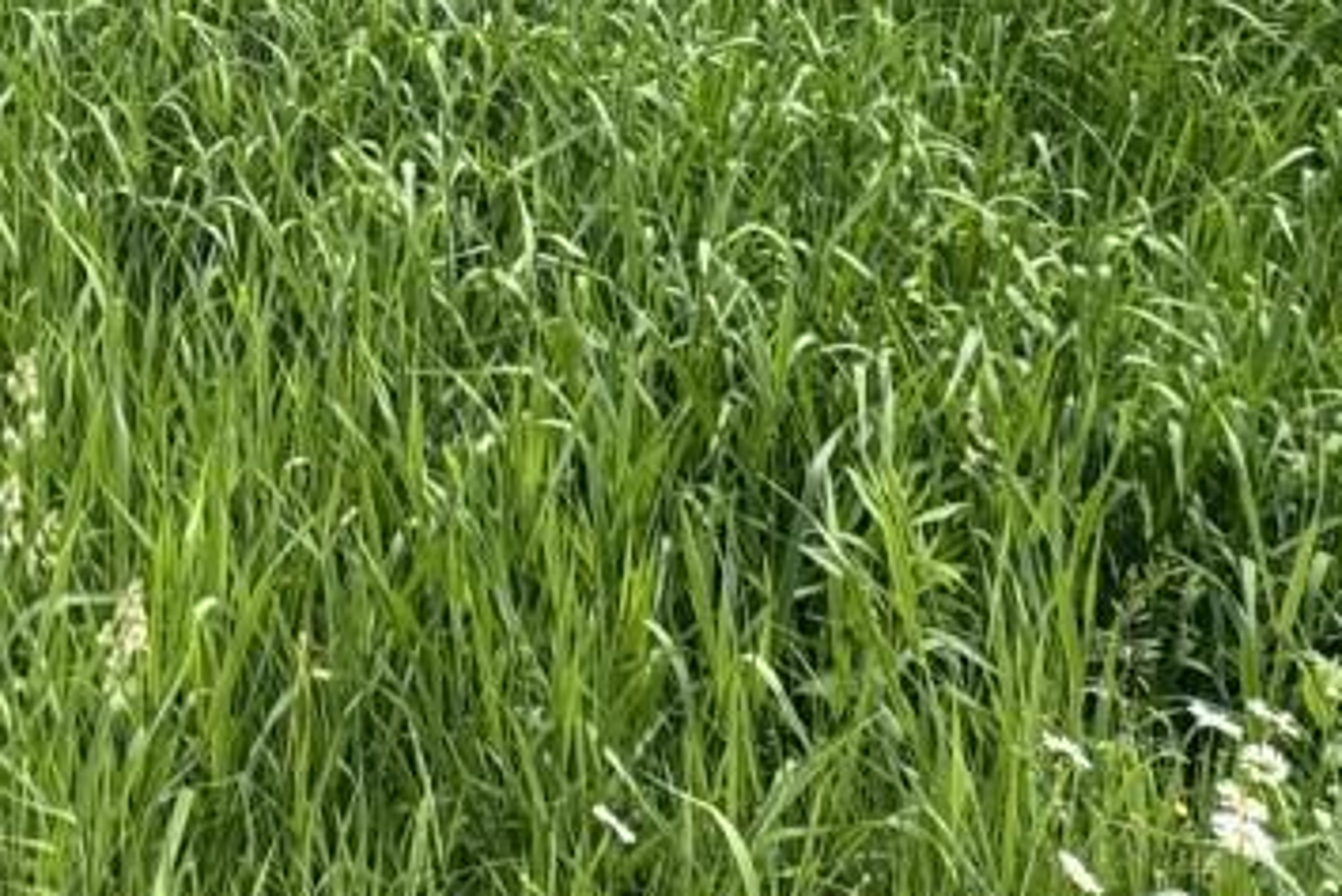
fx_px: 2200
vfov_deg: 18.3
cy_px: -696
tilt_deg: -1.2
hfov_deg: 30.3
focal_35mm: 59
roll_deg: -1.2
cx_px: -144
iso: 40
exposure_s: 1/464
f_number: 2.2
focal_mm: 2.22
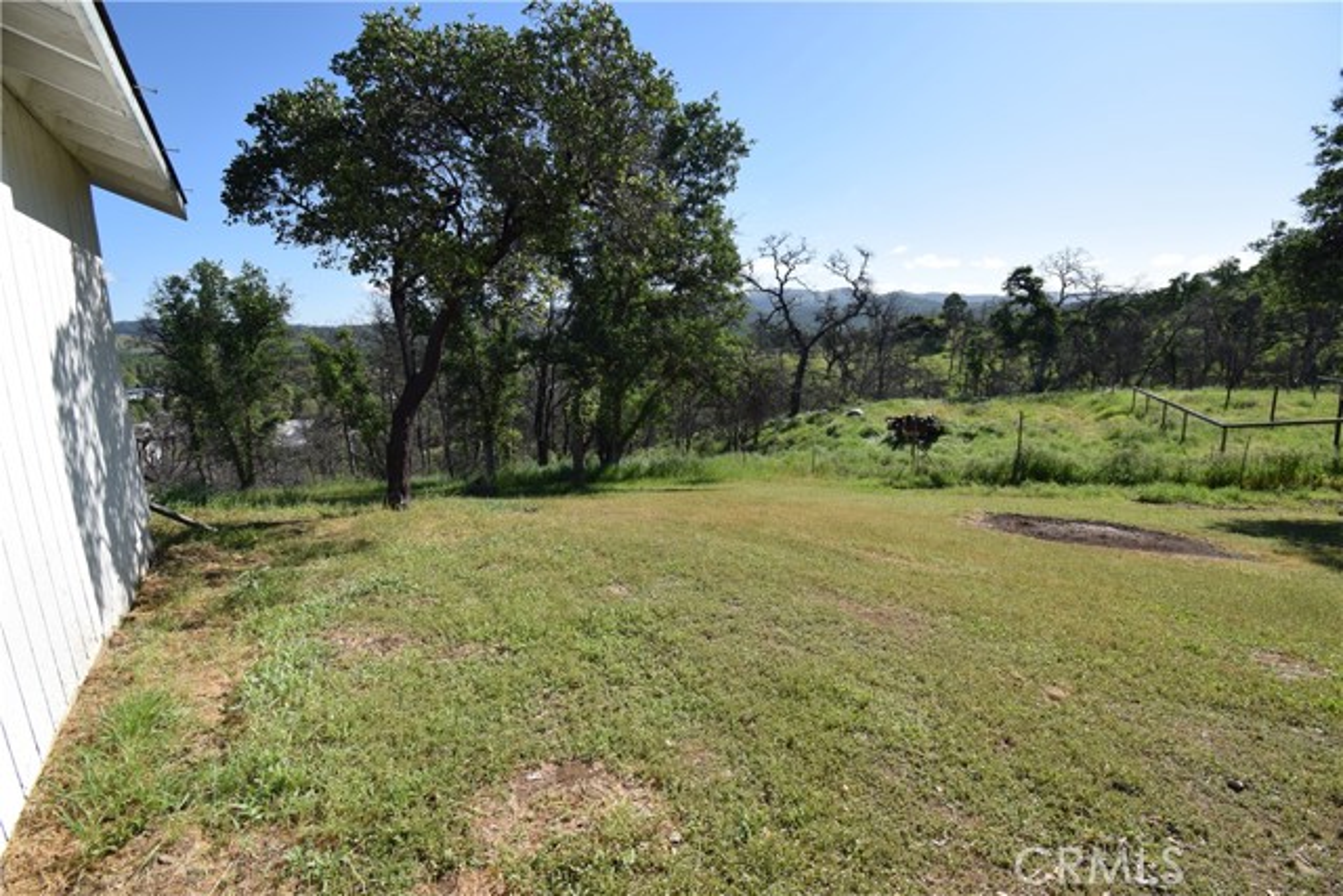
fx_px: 560
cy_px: 448
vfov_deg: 77.4
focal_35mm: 15
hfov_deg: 100.4
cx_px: 672
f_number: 8
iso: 200
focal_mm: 10
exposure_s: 1/400
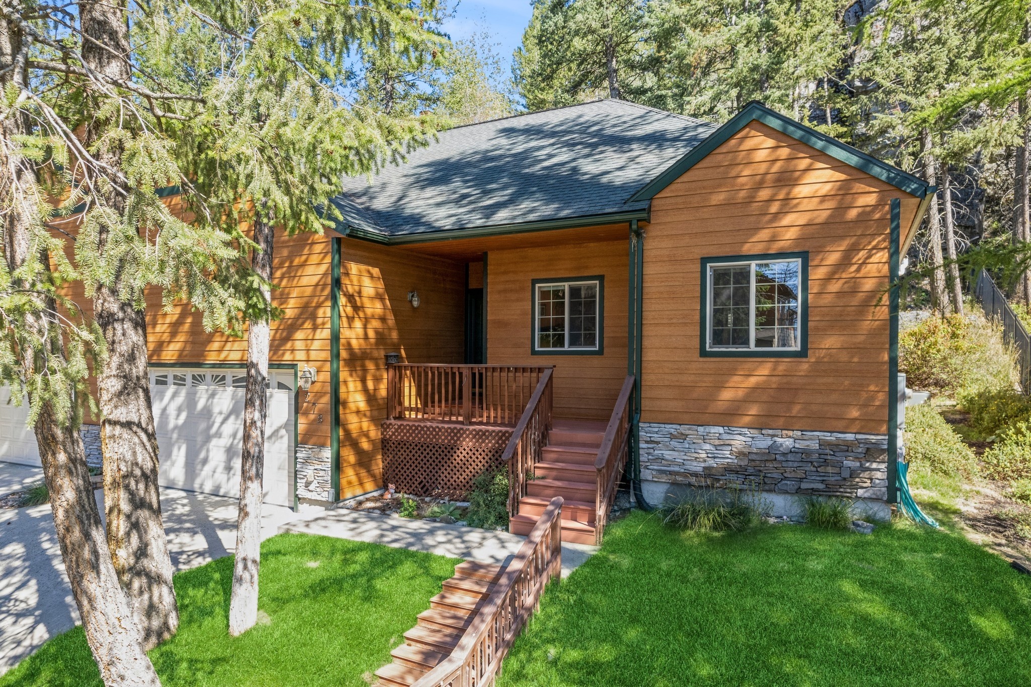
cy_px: 344
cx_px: 516
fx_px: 630
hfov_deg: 78.6
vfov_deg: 57.2
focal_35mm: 22
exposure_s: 1/320
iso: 100
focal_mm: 8.38
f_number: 2.8
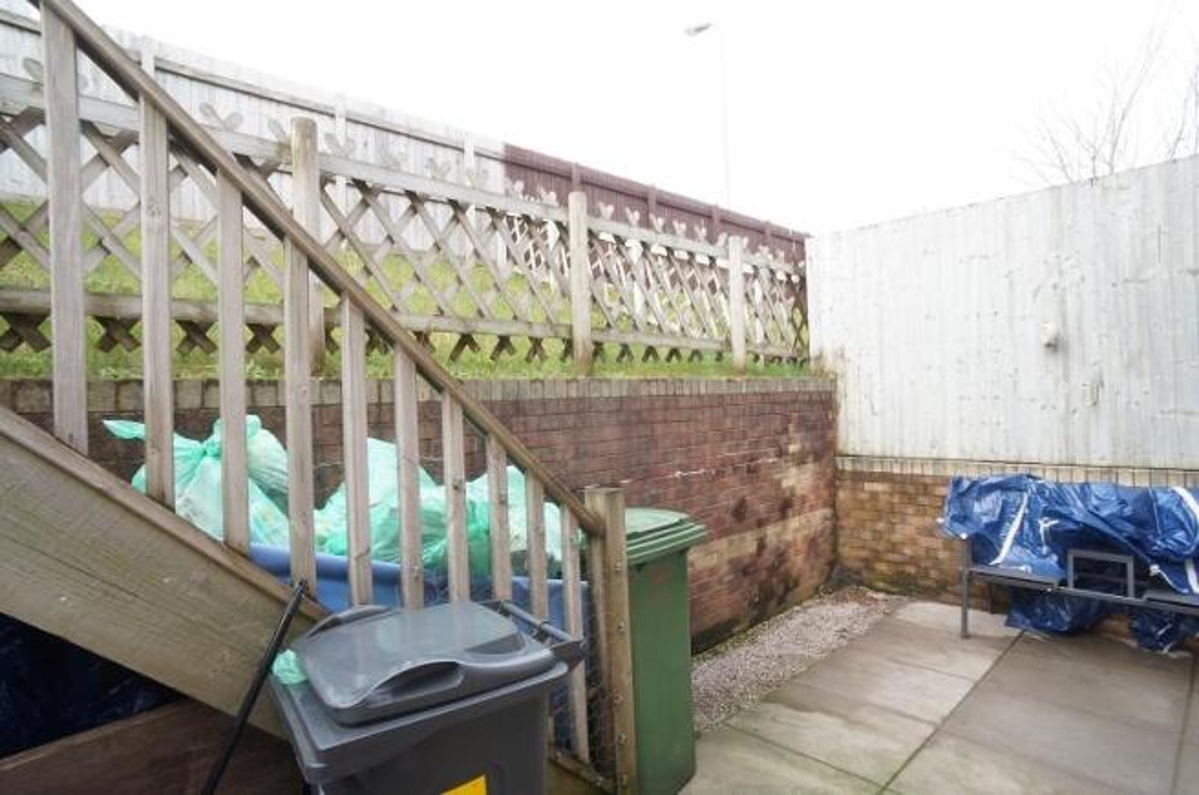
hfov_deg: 73.8
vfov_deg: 53.0
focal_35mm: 24
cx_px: 600
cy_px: 398
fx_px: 798
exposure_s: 1/10
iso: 200
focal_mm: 16
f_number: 16
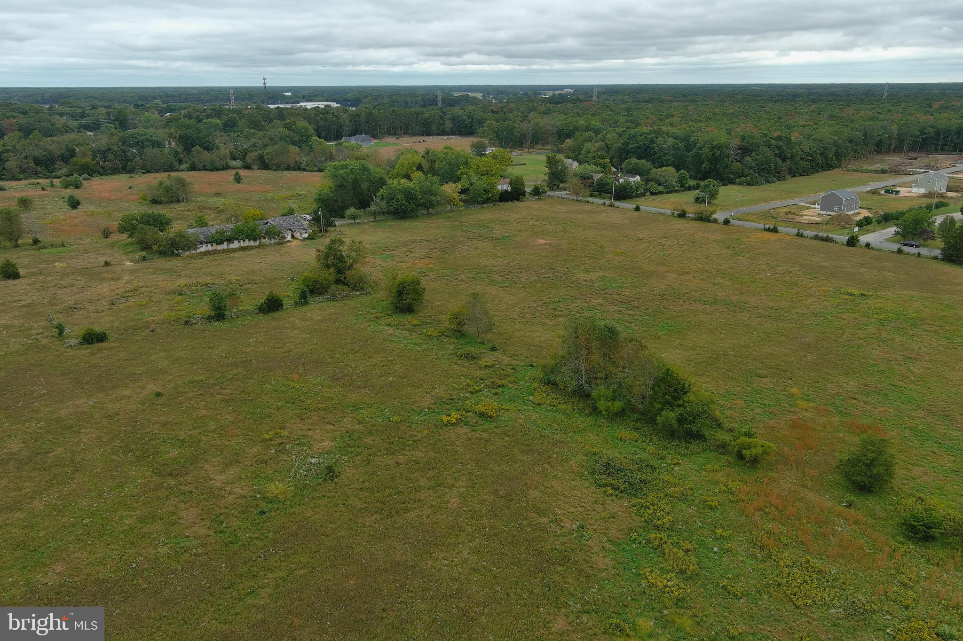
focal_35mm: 29
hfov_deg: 63.7
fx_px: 775
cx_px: 482
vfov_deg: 44.9
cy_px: 320
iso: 100
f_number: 2.8
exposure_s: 1/500
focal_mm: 10.57
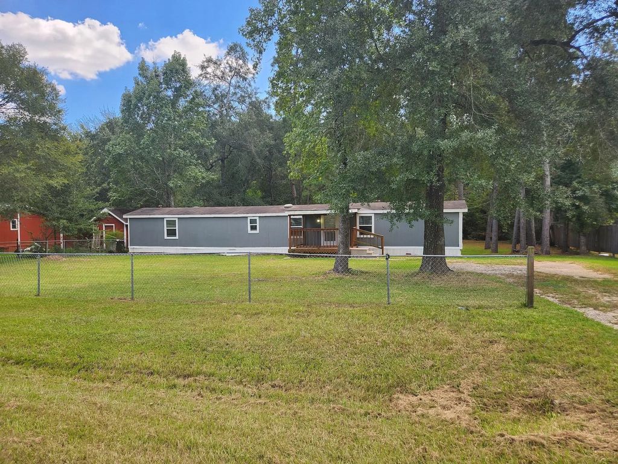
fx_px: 411
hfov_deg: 73.9
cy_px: 232
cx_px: 309
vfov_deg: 58.9
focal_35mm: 23
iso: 20
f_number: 1.8
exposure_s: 1/496
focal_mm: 5.4
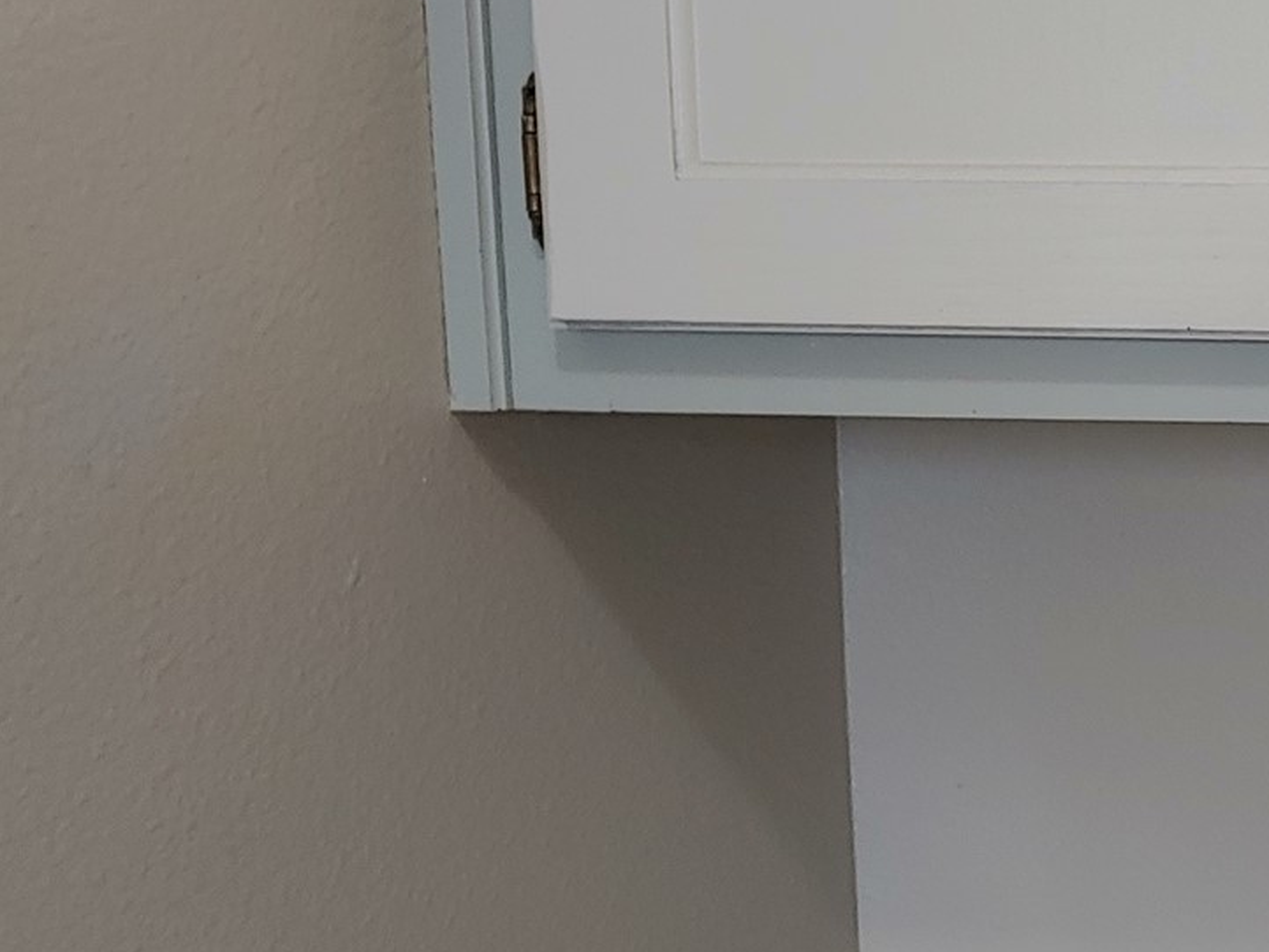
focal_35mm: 71
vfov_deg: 20.7
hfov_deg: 23.7
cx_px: 1704
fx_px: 2603
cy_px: 366
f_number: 1.5
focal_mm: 4.23
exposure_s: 1/40
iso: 200
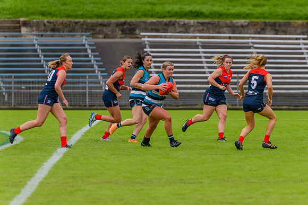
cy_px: 114
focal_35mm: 494
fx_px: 4224
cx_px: 181
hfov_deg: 4.2
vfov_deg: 2.8
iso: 800
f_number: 5.6
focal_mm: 420
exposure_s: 1/1600
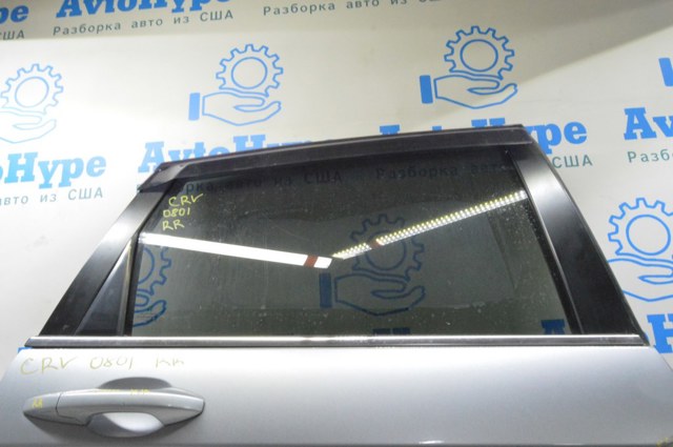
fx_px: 504
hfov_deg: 67.4
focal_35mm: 27
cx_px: 336
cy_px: 224
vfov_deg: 47.8
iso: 6400
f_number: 20
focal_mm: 18
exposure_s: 1/15
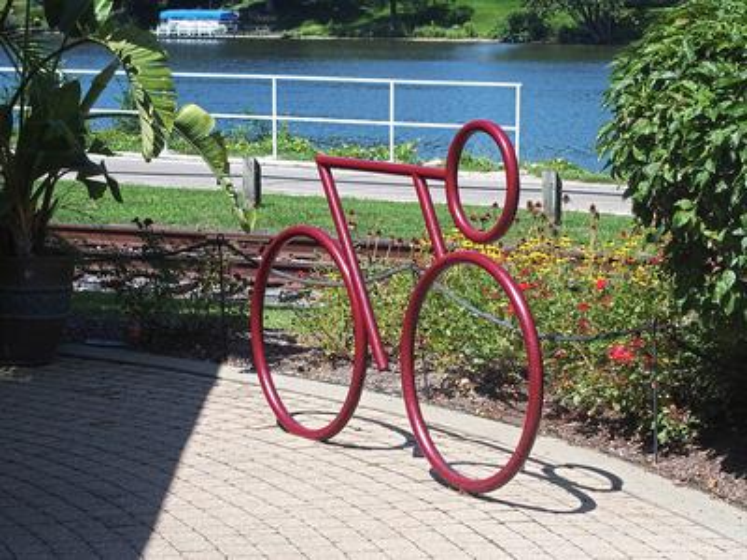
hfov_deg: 21.3
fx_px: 1985
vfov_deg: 16.1
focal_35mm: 92
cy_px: 280
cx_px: 374
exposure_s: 1/800
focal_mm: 19.6
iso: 100
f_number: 4.5
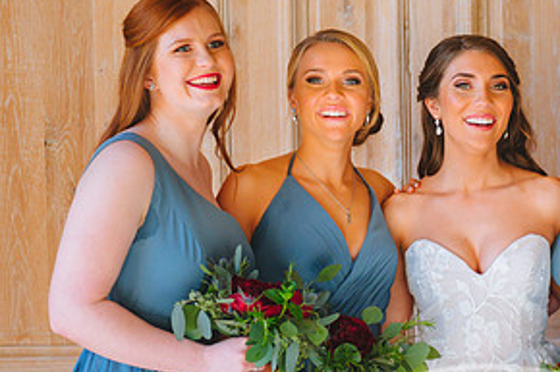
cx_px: 552
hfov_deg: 14.4
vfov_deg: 9.8
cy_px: 224
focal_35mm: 140
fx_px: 2176
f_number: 2.8
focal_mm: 70
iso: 1600
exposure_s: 1/800
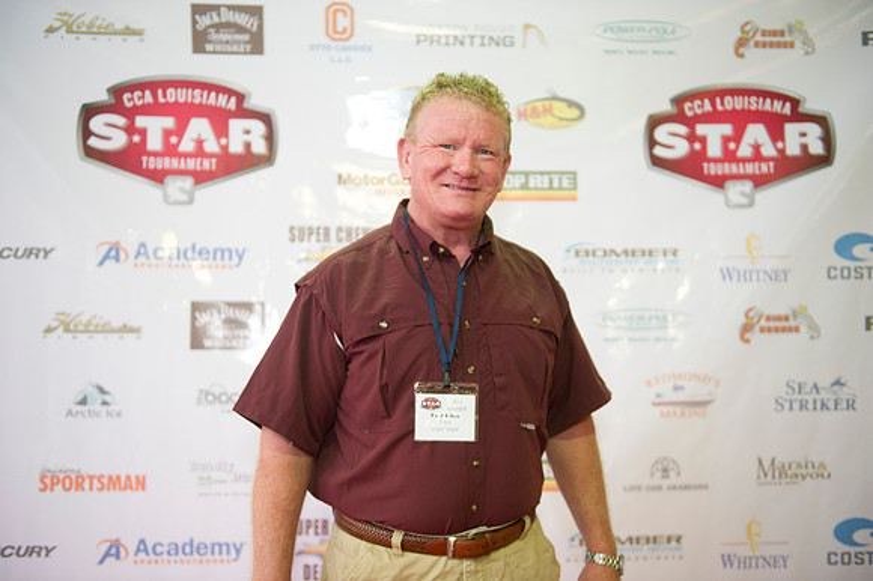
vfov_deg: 33.4
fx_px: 969
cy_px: 290
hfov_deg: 48.5
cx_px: 436
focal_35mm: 40
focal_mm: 40
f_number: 2.8
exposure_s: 1/80
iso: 1000
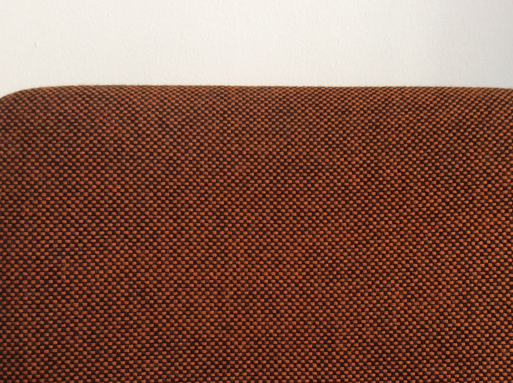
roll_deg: -0.2
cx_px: 299
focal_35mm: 46
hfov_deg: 41.2
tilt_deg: -9.8
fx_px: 681
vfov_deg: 31.0
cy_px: 274
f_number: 2.4
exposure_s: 1/25
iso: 40
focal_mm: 3.3
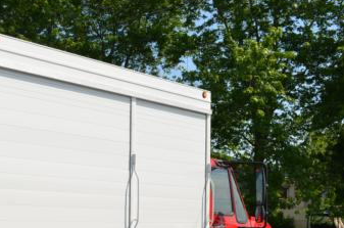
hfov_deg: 26.7
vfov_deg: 18.0
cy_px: 209
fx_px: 705
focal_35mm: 74
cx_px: 48
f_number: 10
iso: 100
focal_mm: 26
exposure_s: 1/200
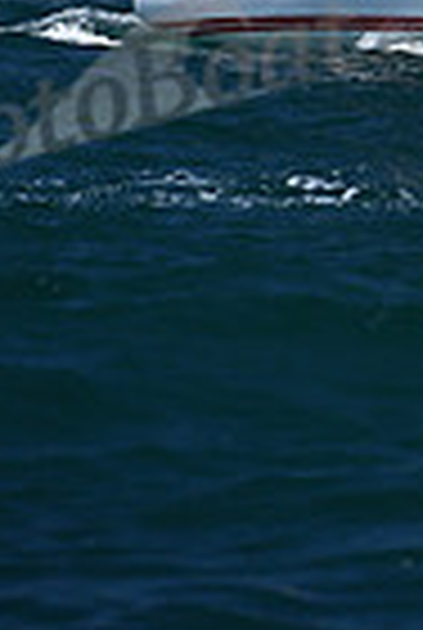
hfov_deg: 2.2
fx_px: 11241
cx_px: 713
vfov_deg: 3.2
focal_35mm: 641
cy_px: -666
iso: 250
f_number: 5.6
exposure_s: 1/800
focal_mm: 155
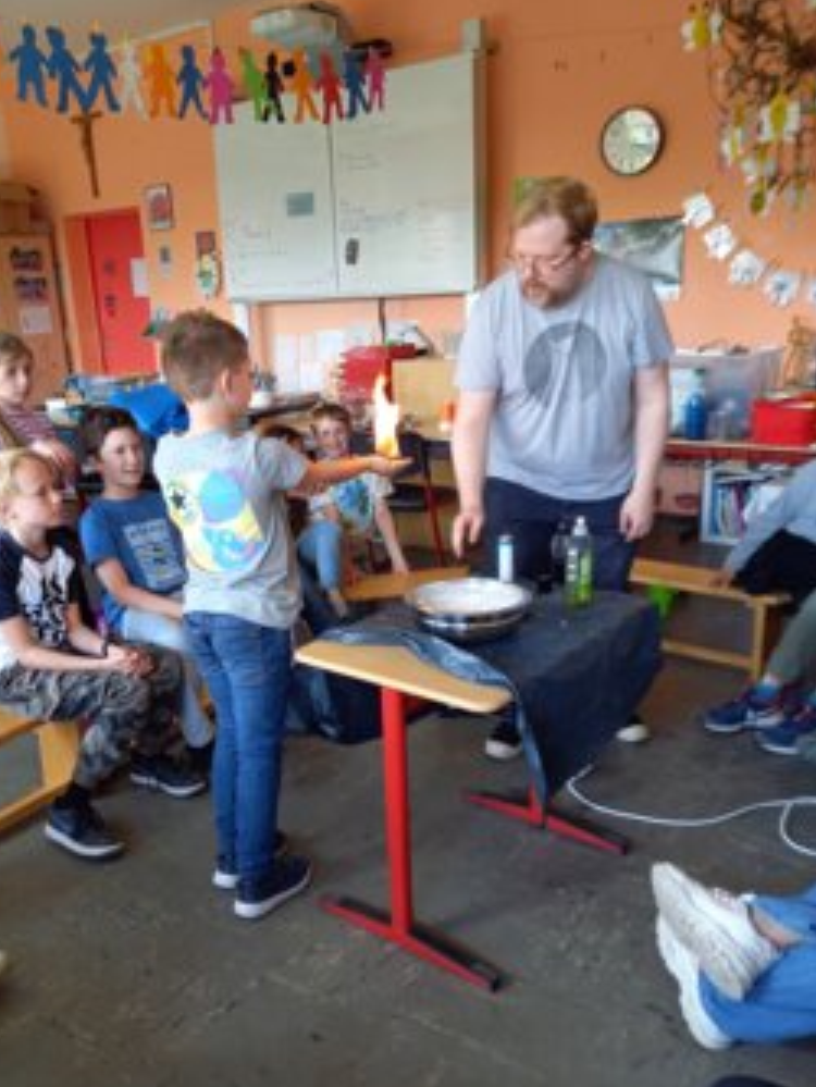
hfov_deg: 46.6
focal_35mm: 30
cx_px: 333
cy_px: 568
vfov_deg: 59.9
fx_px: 942
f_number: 1.8
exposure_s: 1/50
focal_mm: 4.65
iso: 160
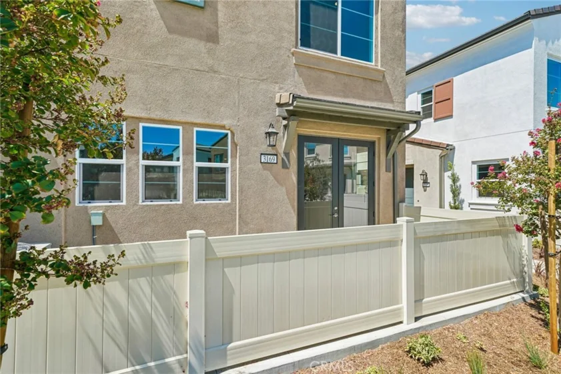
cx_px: 280
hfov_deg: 93.3
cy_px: 187
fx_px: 265
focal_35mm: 17
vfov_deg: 70.4
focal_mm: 17
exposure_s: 1/200
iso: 100
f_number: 7.1
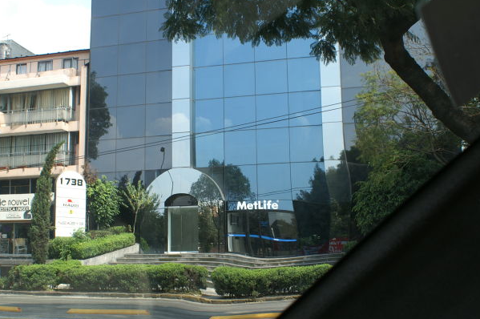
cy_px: 182
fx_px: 533
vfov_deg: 33.3
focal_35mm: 40
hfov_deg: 48.5
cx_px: 232
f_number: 8
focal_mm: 20
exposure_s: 1/125
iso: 100
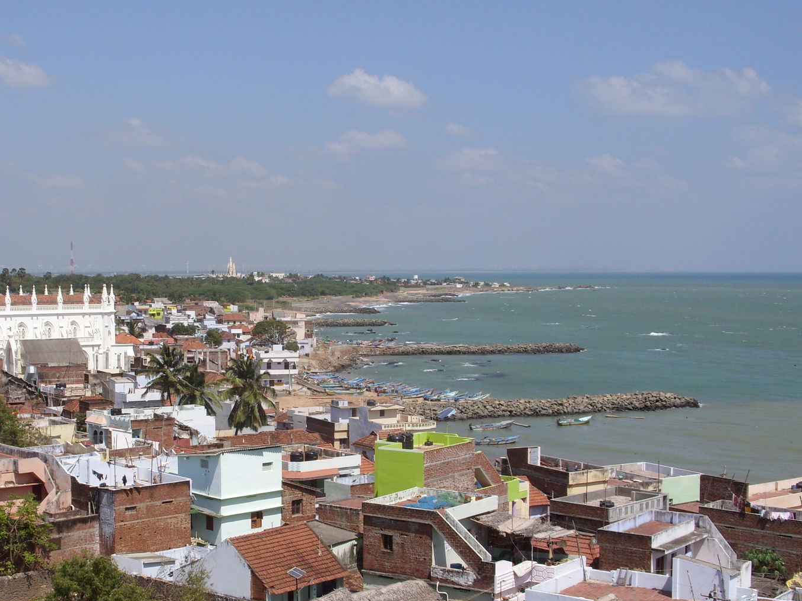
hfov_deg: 35.1
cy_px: 360
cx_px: 256
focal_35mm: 54
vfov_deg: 27.0
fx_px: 1251
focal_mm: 6.3
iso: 50
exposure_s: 1/676
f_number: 4.9
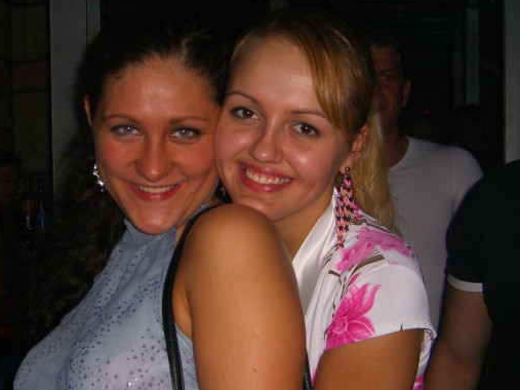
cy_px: 221
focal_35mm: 60
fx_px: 901
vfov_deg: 24.4
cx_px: 201
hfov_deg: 32.1
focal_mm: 7.9
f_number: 2.8
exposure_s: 1/60
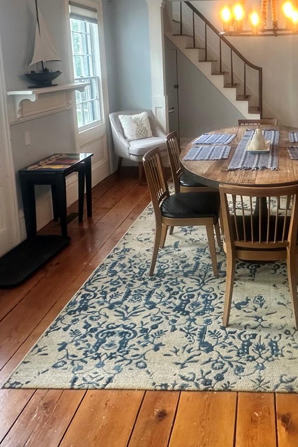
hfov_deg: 39.2
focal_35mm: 32
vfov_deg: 55.6
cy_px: 106
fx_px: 397
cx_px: 247
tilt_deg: -6.9
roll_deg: -0.1
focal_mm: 2.22
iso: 250
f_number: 2.2
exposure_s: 1/60
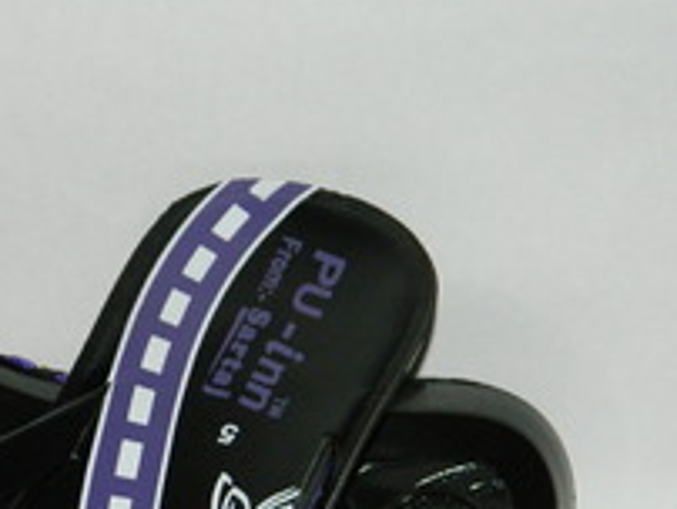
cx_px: -7
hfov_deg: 13.8
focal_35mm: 141
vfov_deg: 10.4
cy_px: 608
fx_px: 2761
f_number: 3.8
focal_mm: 10.2
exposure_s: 1/50
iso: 200
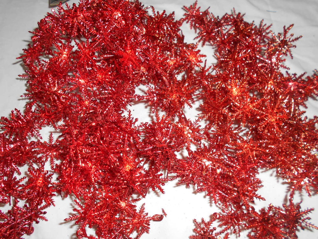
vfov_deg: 53.1
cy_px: 120
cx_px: 159
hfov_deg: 67.3
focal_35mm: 26
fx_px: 239
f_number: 3.2
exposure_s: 1/25
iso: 80
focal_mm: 4.6
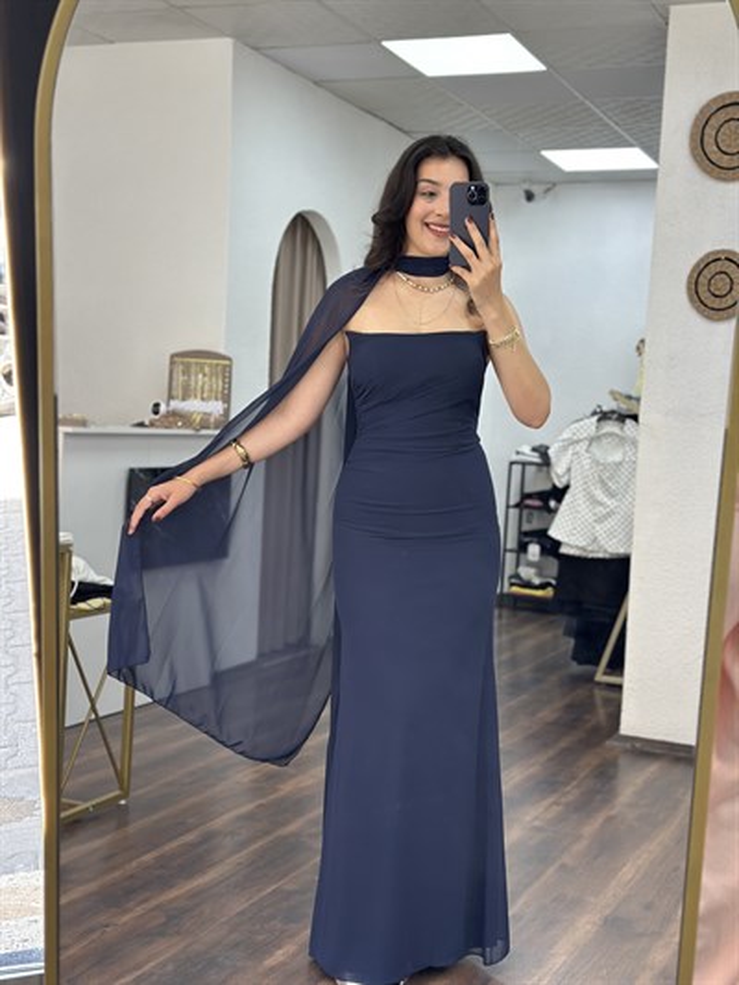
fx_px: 1366
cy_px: 492
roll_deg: -1.3
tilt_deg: -20.4
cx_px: 370
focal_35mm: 48
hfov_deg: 30.3
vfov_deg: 39.6
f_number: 1.78
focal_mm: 6.86
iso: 125
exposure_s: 1/166
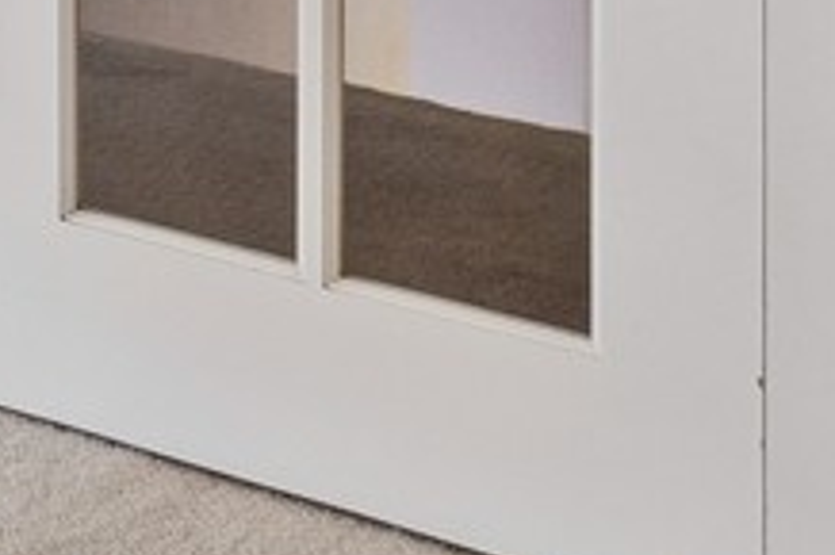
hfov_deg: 11.2
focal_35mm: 134
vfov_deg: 8.8
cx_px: -1482
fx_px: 3106
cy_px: -995
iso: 320
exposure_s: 1/8
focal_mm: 12
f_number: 8
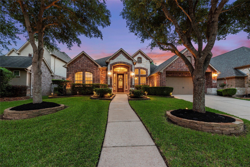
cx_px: 125
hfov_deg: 104.2
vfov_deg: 81.2
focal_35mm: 14
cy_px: 84
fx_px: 97
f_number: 8
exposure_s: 1/6
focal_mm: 14
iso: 800
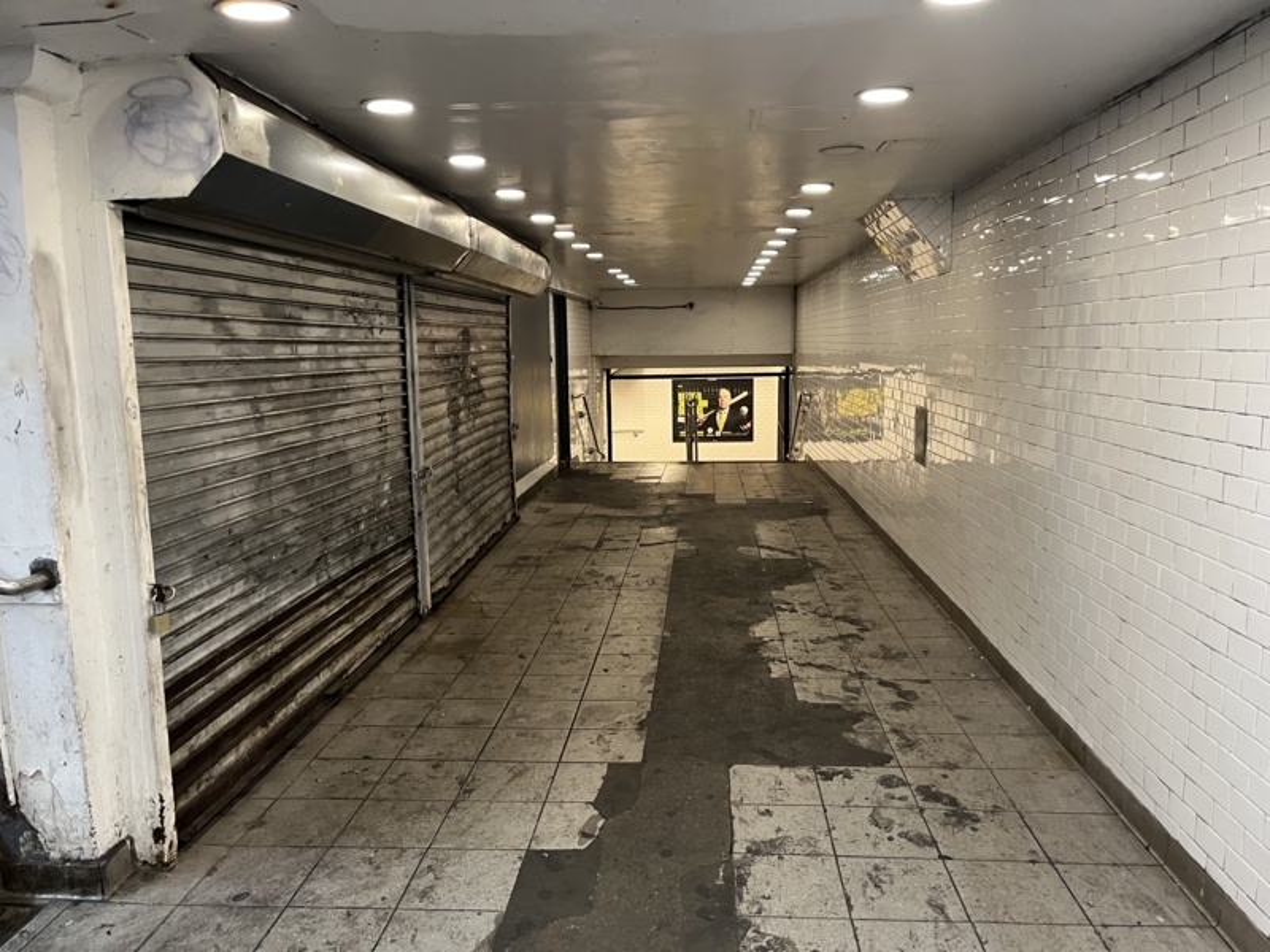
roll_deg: +1.0
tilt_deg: -8.7
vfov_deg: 53.1
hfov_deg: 67.3
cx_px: 635
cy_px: 476
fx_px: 954
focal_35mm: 26
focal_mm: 5.1
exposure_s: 1/60
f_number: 1.6
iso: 400
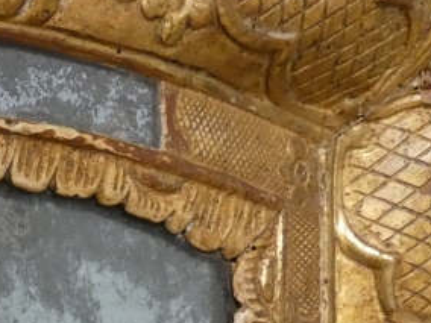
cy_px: 417
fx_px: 896
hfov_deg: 23.4
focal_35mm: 72
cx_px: -155
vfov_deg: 19.0
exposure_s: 1/125
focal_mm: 3.6
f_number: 2.8
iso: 800
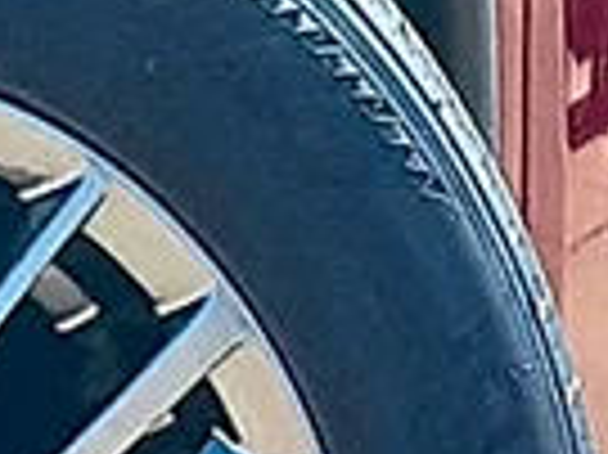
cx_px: 613
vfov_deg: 3.3
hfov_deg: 4.5
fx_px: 7739
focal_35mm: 441
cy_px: 829
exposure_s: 1/4608
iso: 100
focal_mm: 6.86
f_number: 1.78
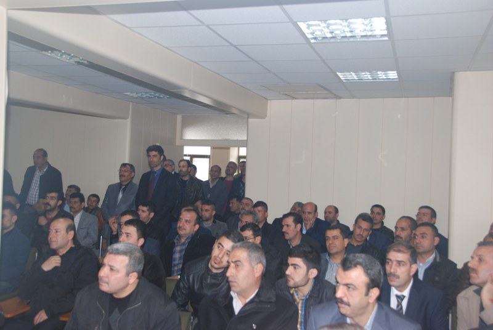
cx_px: 246
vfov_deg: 34.3
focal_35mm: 39
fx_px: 535
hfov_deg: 49.5
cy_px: 165
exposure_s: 1/60
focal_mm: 26
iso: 200
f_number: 4
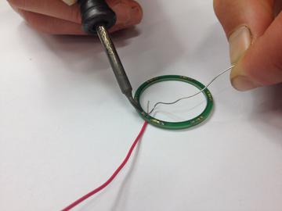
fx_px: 285
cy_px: 106
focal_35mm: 35
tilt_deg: -45.1
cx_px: 141
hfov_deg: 52.6
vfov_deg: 40.7
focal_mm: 4.28
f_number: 2.4
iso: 64
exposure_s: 1/50
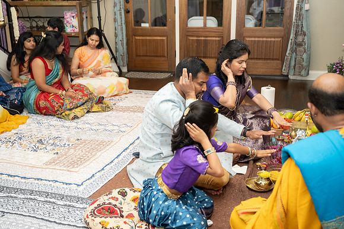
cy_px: 114
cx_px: 172
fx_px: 380
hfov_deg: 48.7
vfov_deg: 33.6
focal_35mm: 40
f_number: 3.2
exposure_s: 1/160
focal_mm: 38
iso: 1000
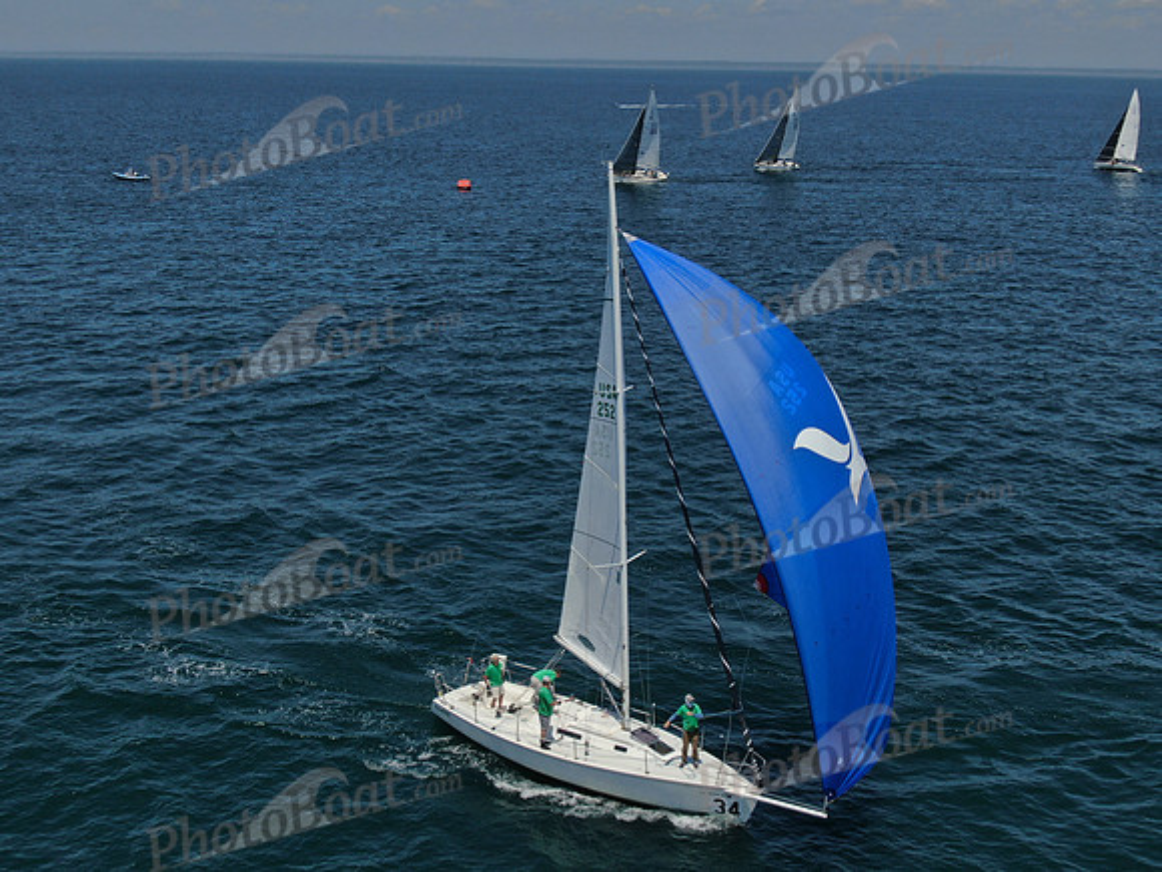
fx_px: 1611
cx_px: 581
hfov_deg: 39.7
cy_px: 436
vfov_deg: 30.3
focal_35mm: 48
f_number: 3.8
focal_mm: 8.6
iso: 100
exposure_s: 1/1600
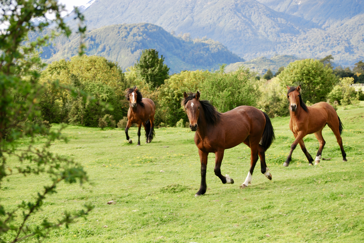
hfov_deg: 24.6
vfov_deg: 16.6
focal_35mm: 82
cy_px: 122
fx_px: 835
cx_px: 182
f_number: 5.6
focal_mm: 55
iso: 200
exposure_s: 1/125
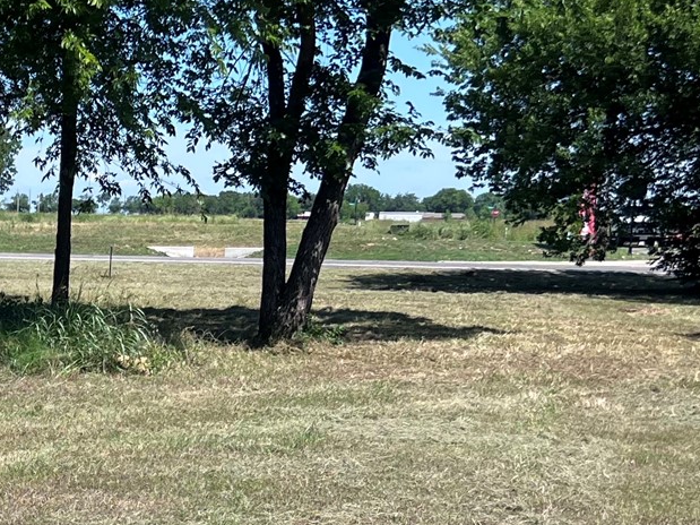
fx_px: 1739
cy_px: 511
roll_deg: -2.1
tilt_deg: -7.0
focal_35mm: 86
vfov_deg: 16.8
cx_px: -90
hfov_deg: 21.5
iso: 50
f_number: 1.5
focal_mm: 5.7
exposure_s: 1/3257
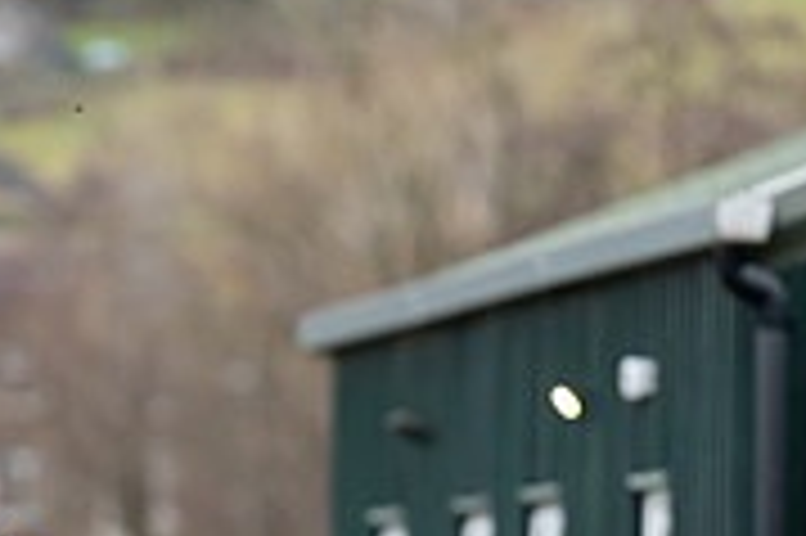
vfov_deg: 2.1
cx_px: -9
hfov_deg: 3.2
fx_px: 14517
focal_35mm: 649
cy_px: 660
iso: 1000
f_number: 3.2
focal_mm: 200
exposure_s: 1/1000
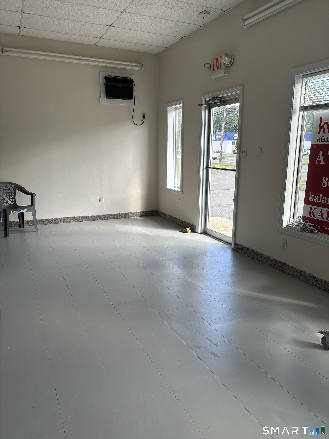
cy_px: 220
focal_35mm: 26
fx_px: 329
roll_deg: -0.8
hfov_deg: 53.1
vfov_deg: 67.3
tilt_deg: -14.1
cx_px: 164
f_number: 1.6
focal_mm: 5.96
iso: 40
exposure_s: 1/218
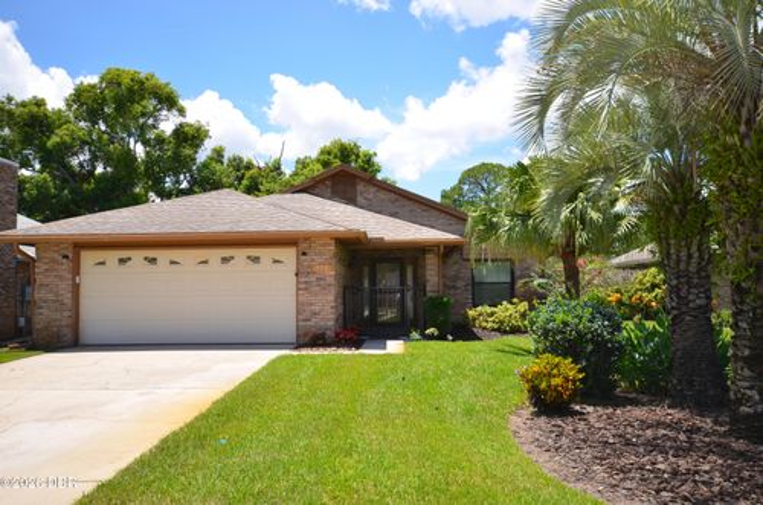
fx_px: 634
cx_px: 382
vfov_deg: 43.4
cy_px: 252
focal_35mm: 30
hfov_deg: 62.0
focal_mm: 20
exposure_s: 1/250
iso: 100
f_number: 6.3
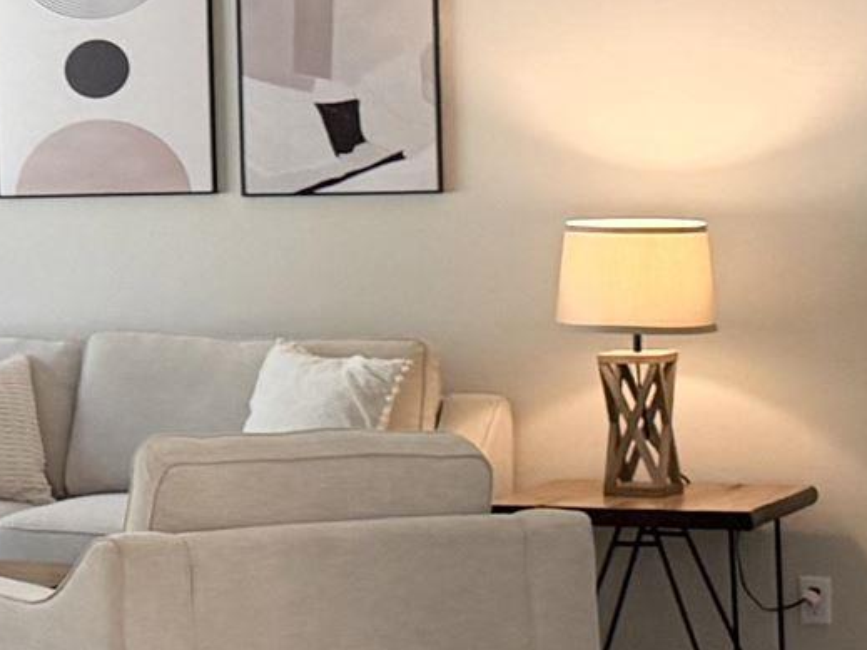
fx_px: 3556
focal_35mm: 142
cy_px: 157
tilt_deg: -0.2
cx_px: -855
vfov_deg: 10.4
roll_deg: +2.0
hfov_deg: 12.3
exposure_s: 1/120
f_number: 1.78
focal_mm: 6.76
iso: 250
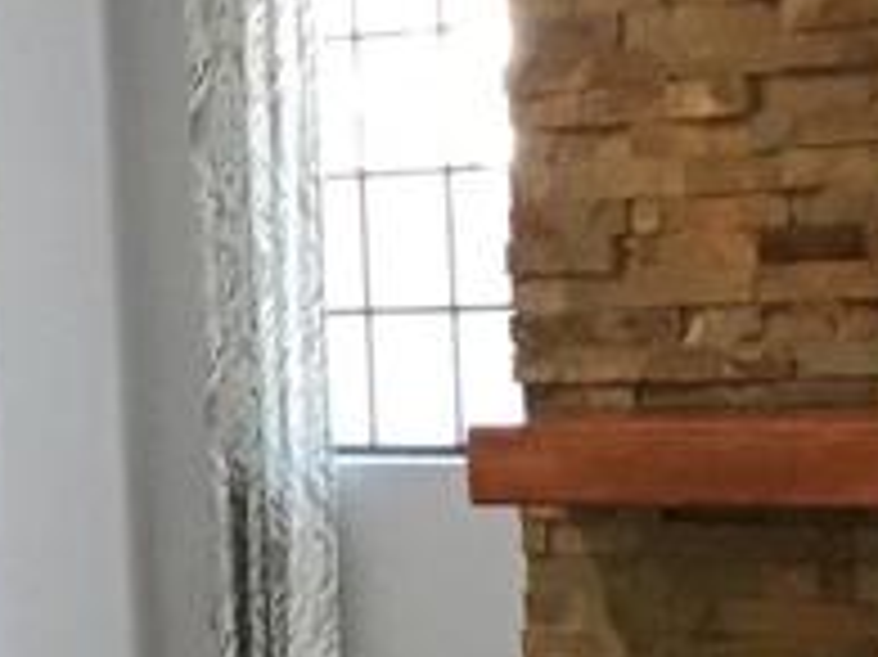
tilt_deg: -2.9
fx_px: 4132
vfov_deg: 9.1
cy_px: 594
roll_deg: +3.4
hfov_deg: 12.0
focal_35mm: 163
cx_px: 77
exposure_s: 1/30
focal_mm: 3.3
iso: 125
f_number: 2.4
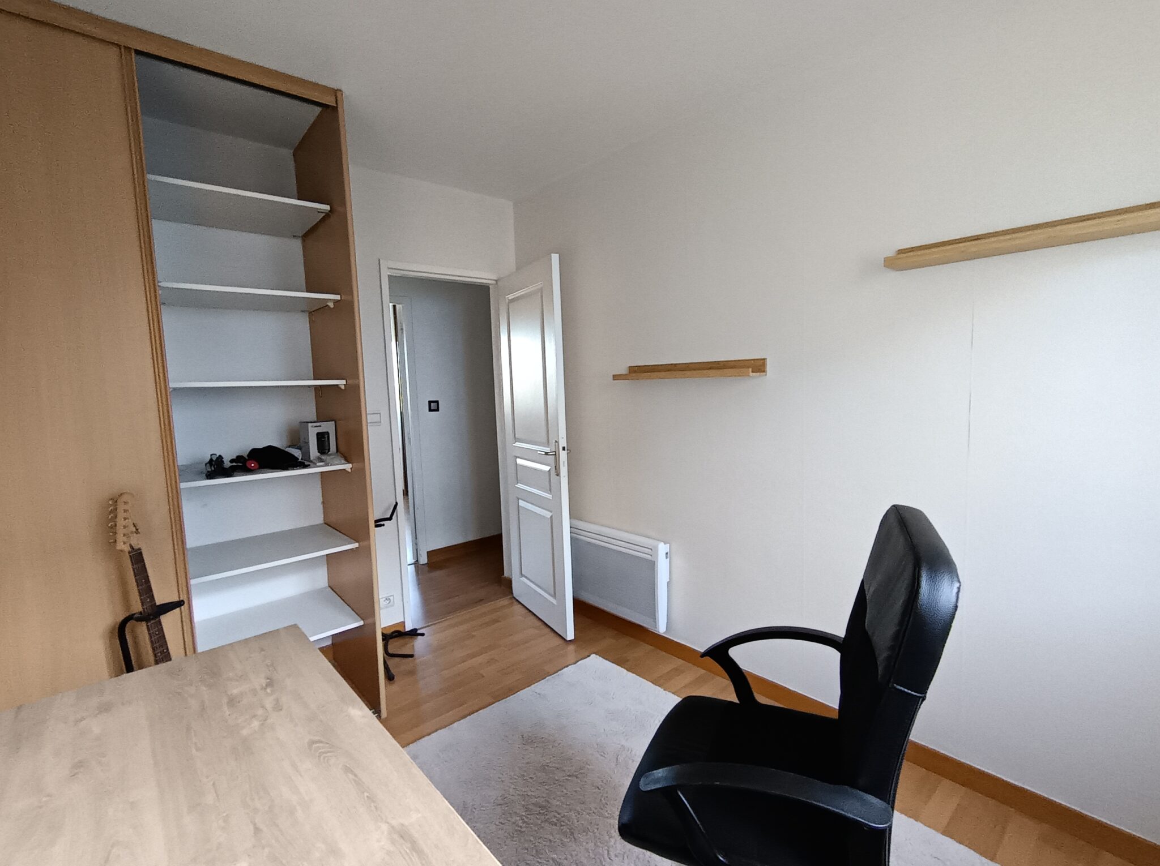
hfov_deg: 91.1
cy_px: 433
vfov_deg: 74.6
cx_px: 580
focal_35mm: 17
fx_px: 569
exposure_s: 1/33.3
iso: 548
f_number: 2.2
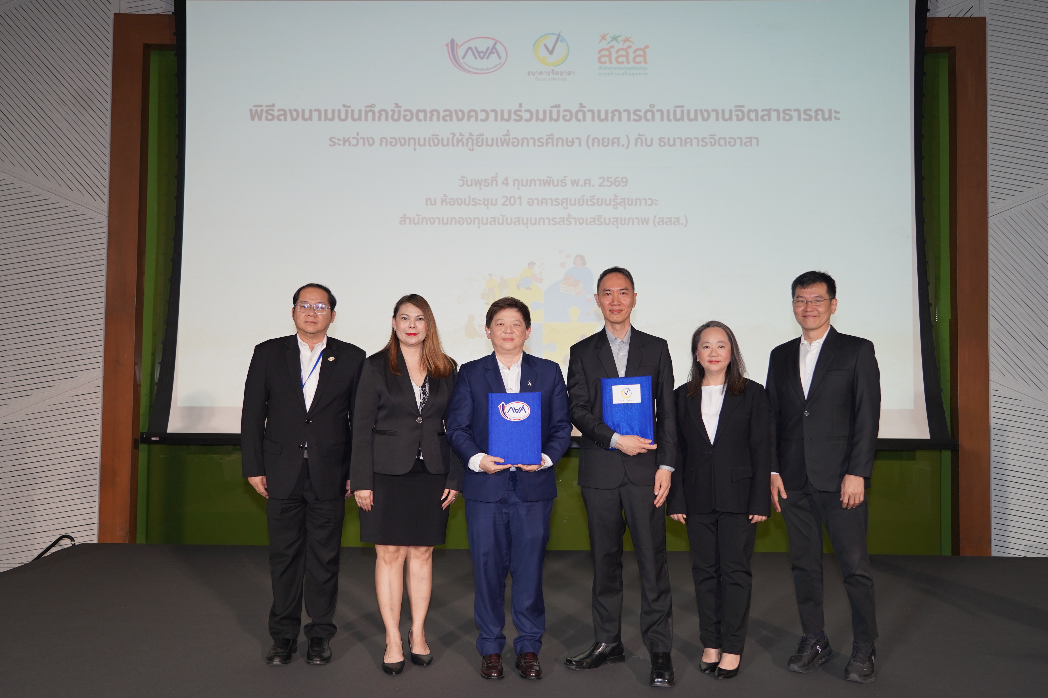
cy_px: 348
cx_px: 534
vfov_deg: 41.1
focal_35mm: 32
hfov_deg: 58.7
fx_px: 931
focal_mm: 30
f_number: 4
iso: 640
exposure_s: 1/160
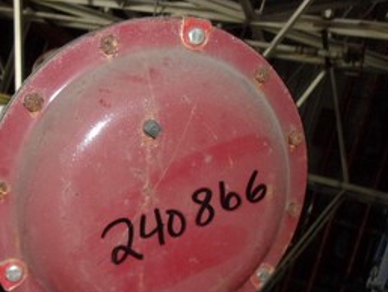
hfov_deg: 44.6
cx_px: 157
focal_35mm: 42
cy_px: 189
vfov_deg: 34.1
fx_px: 471
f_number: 3
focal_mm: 4.9
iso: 200
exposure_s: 1/34
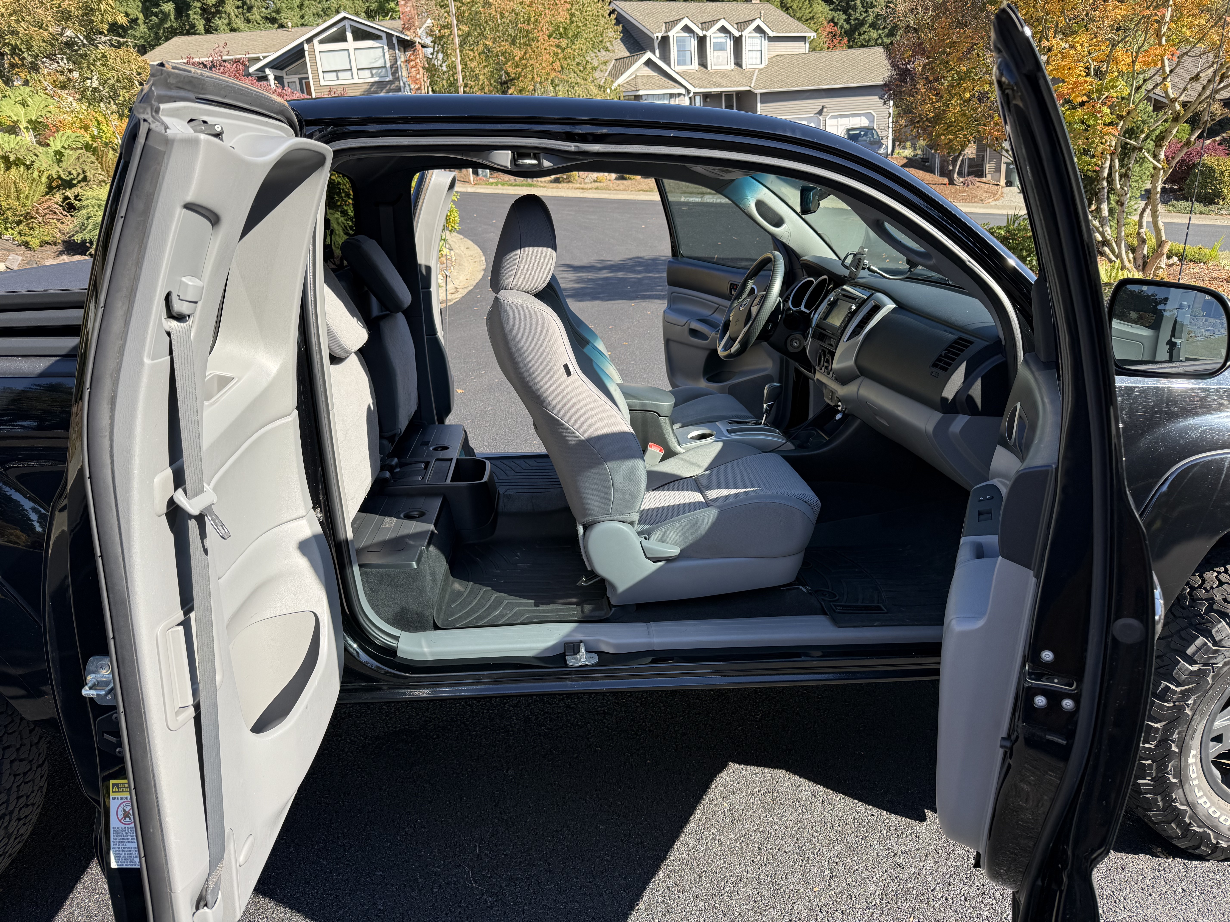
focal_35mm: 24
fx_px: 853
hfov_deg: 71.6
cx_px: 615
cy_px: 461
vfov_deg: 56.8
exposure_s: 1/898
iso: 80
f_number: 1.78
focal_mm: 6.76
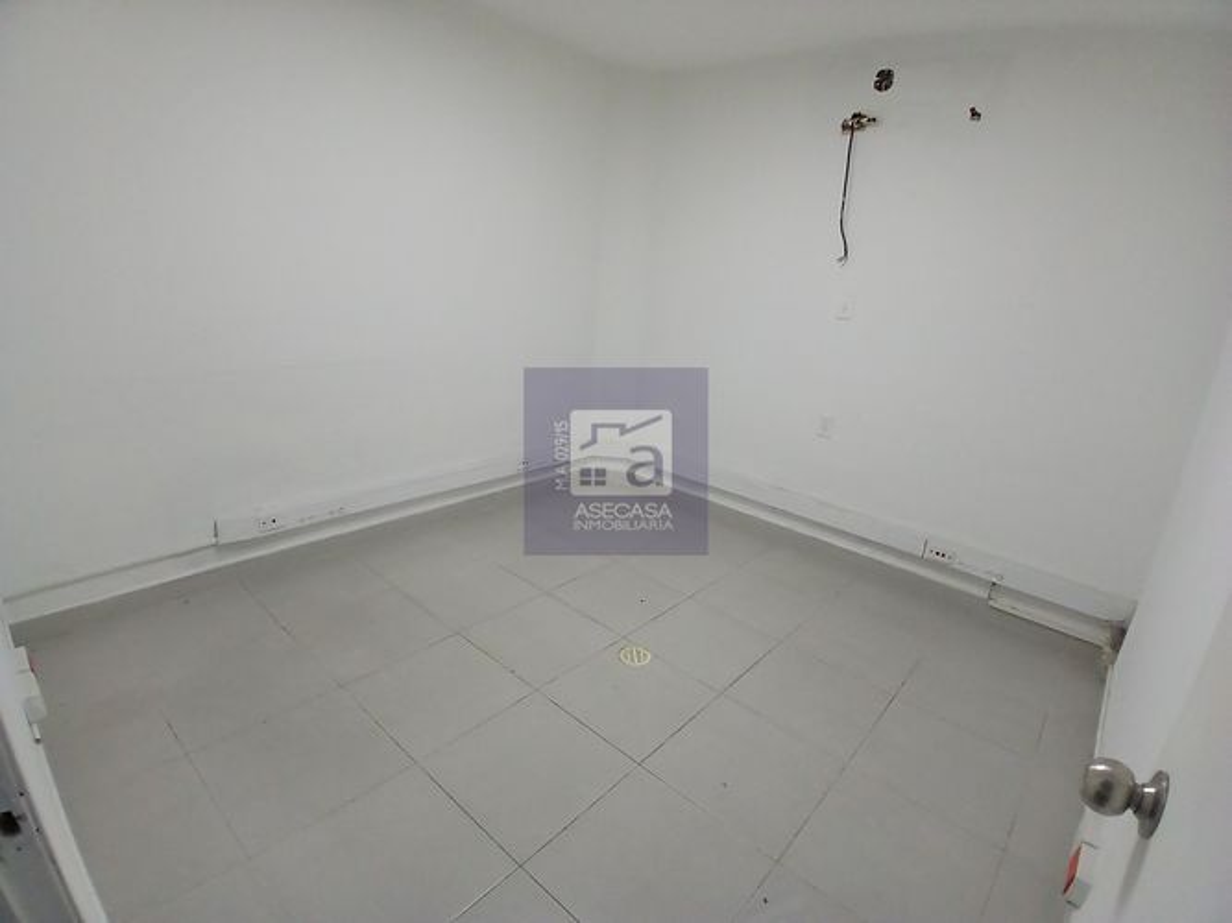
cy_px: 462
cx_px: 616
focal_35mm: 17
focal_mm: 1.4
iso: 100
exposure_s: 1/40
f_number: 2.2
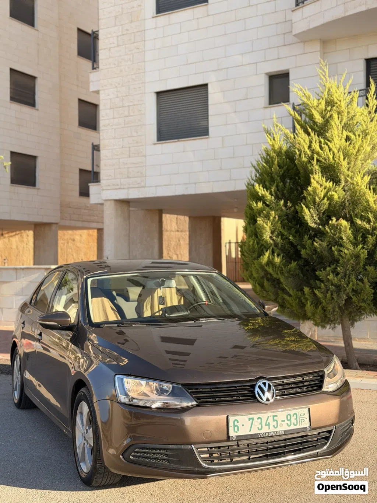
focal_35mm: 48
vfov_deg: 39.7
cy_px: 252
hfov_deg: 30.3
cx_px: 188
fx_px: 697
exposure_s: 1/1377
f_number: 1.78
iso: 80
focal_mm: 6.76
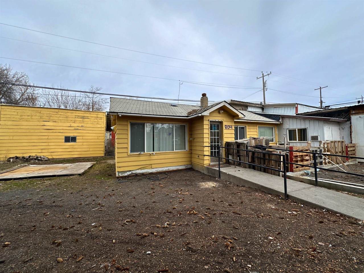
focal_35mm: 14
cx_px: 182
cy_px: 136
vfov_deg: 85.7
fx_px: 147
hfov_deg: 102.0
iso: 40
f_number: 2.2
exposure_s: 1/1453
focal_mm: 2.22
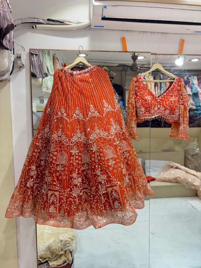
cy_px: 134
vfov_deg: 67.3
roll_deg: -0.4
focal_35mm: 26
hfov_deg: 53.1
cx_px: 100
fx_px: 201
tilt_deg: -6.1
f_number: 1.6
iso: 80
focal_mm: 5.96
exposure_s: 1/100
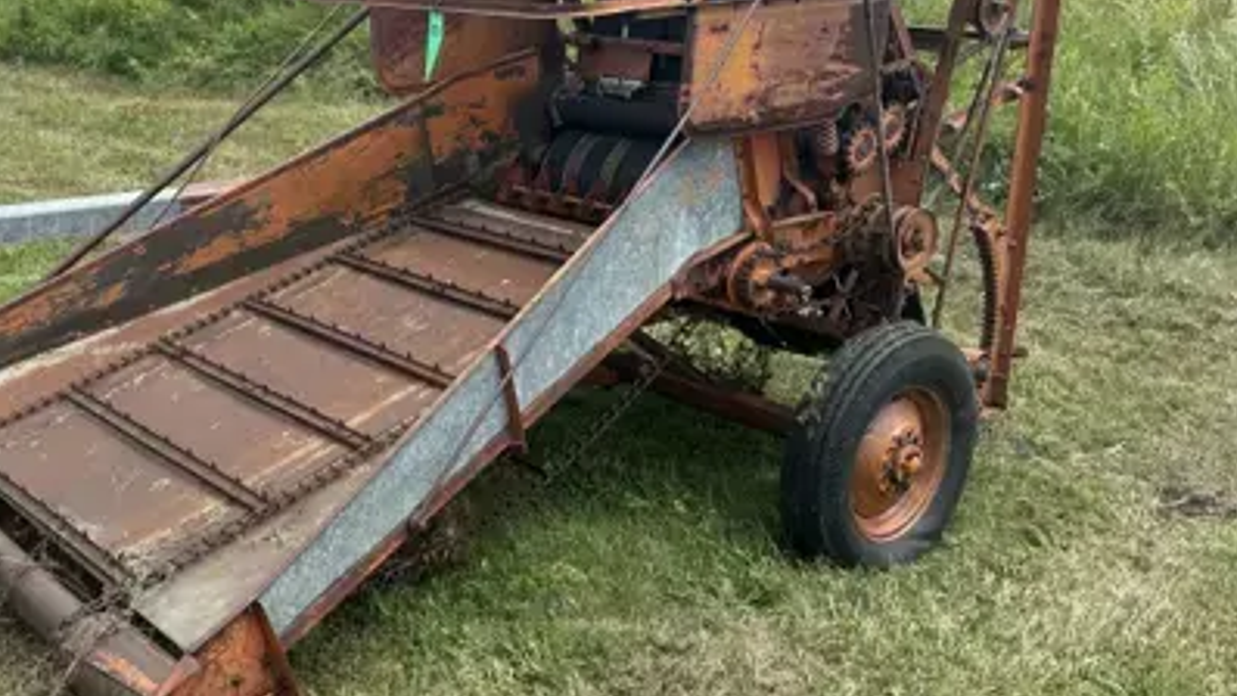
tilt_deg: -13.4
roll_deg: +3.1
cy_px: 304
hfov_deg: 46.4
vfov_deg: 28.3
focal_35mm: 42
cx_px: 295
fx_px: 1378
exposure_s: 1/2660
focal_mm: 6.86
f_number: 1.78
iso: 80
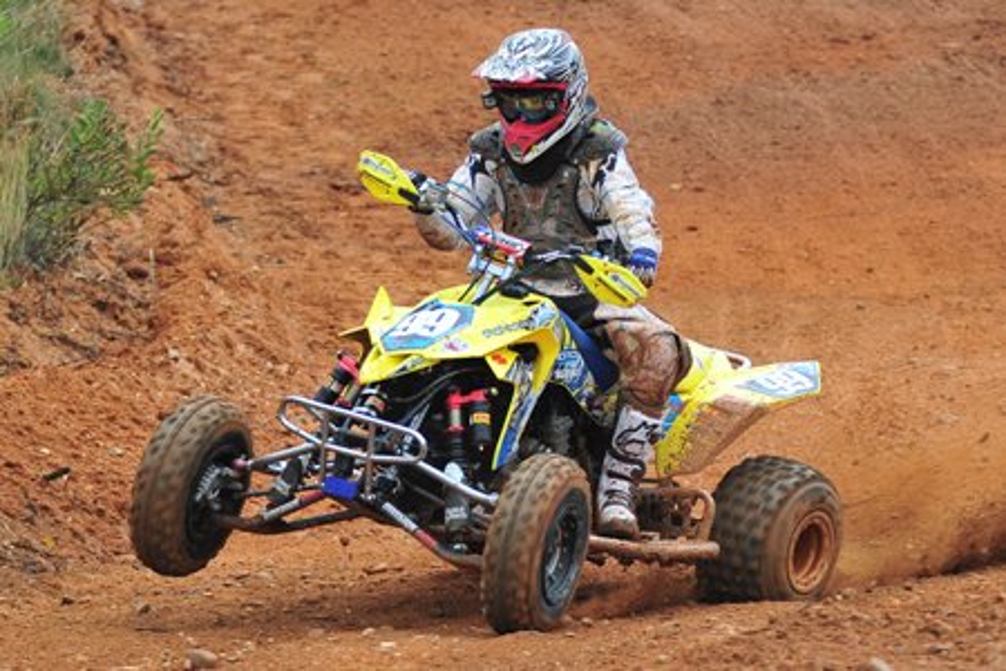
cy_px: 336
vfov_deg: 6.8
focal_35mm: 202
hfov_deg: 10.2
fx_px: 5658
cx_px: 503
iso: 400
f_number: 3.5
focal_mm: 135
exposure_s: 1/800
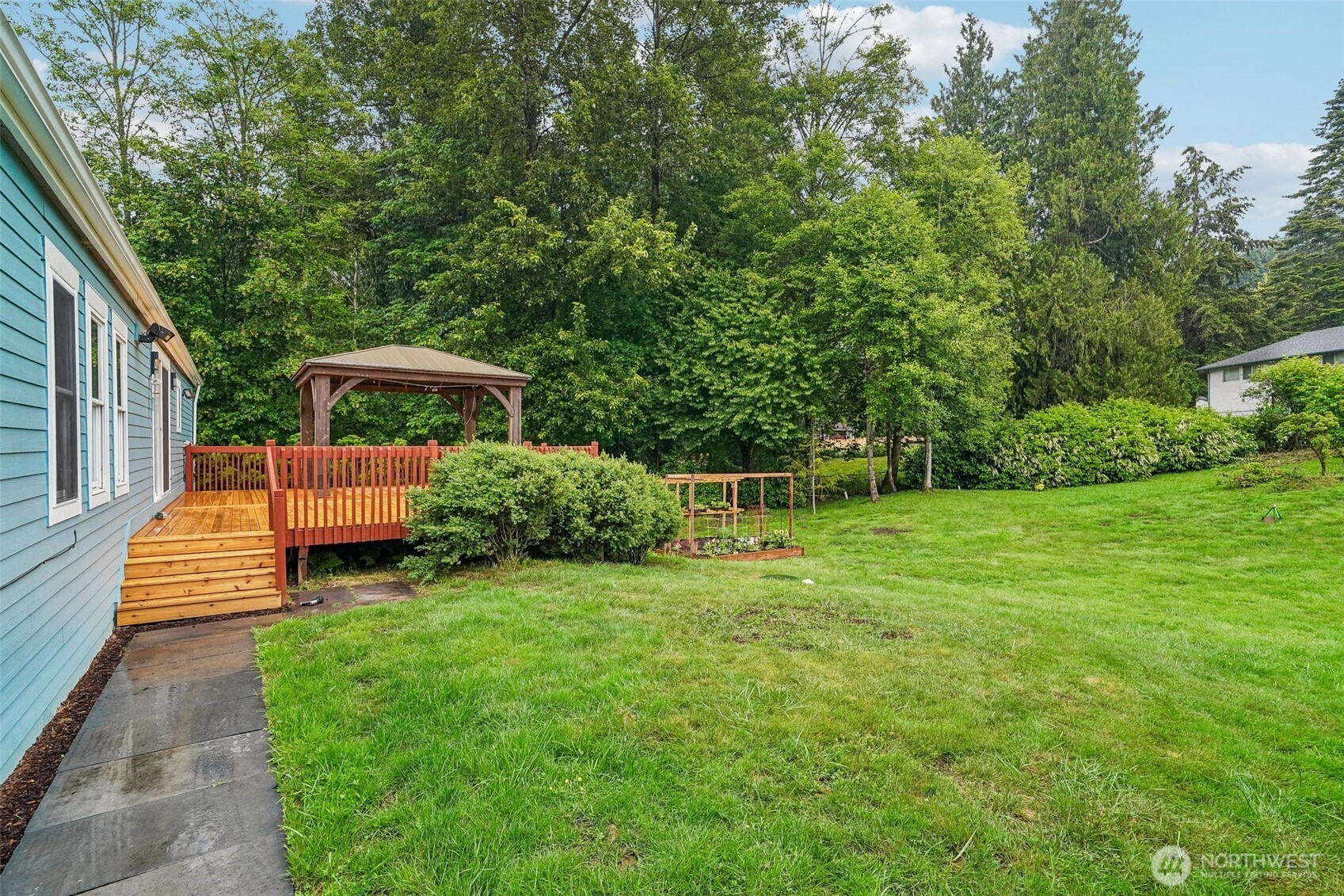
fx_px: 597
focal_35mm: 16
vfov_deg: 73.7
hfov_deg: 96.7
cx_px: 672
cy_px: 448
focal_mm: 16
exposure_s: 1/100
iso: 1600
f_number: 8
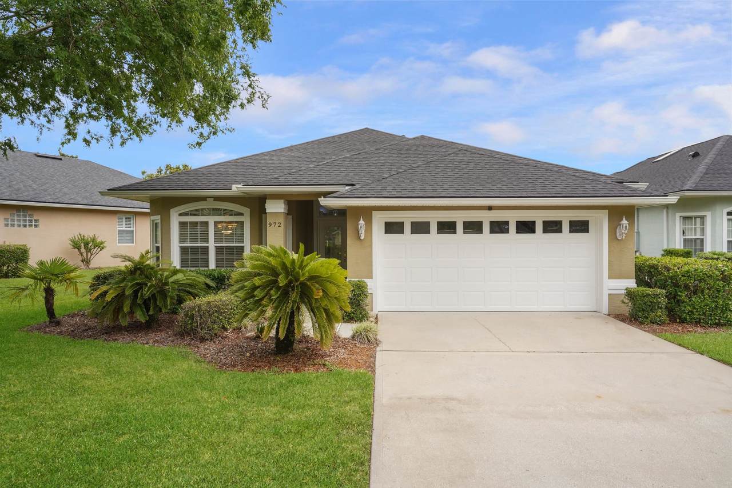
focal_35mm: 21
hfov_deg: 81.2
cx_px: 366
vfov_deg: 59.5
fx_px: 427
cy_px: 244
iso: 100
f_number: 8
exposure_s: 1/20
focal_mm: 21
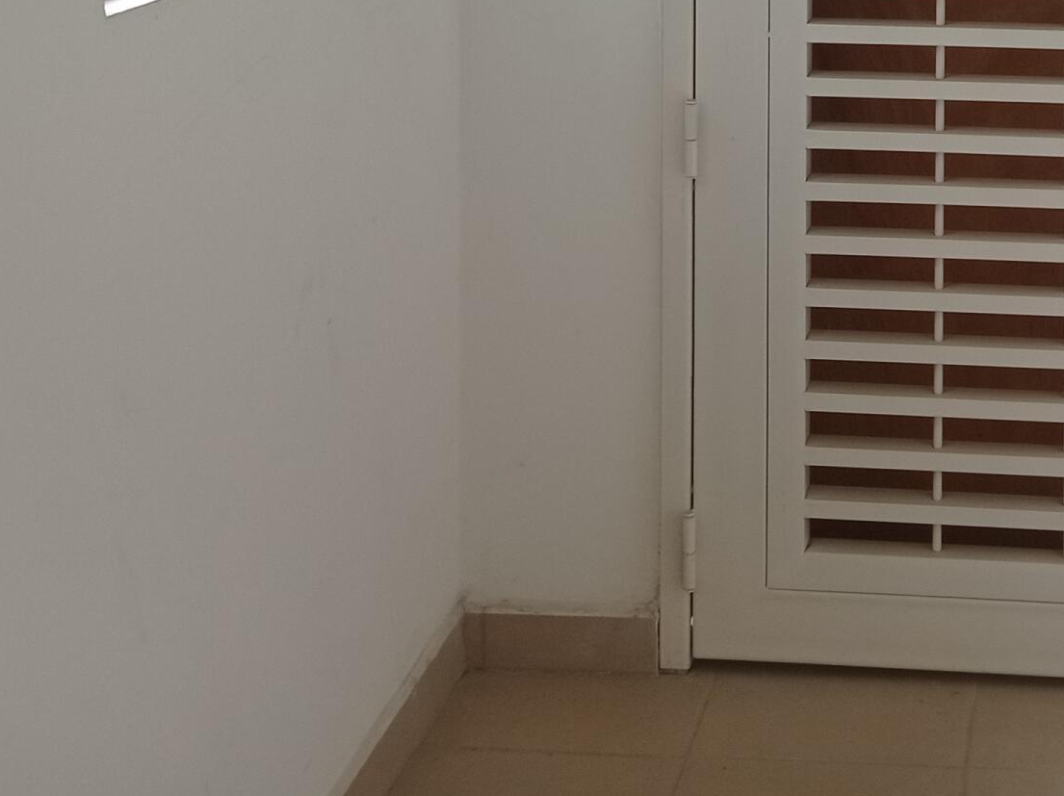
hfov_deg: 25.0
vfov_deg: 18.1
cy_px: -239
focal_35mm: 76
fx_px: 2334
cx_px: 924
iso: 108
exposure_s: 1/100
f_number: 1.79
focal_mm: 4.74
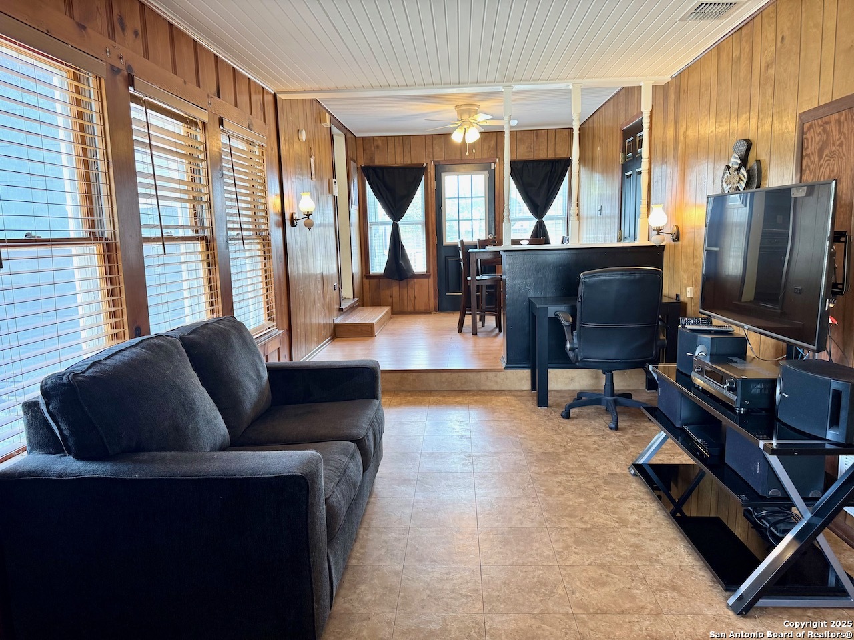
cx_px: 427
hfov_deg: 71.6
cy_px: 320
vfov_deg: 56.8
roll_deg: +1.3
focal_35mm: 24
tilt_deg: -8.8
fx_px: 592
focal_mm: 6.76
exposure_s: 1/120
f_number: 1.78
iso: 125
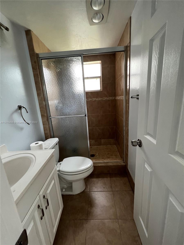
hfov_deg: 89.9
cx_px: 92
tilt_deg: -13.6
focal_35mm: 13
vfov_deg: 106.2
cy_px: 122
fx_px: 92
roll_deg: +4.0
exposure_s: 1/99
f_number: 1.8
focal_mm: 1.57
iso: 200
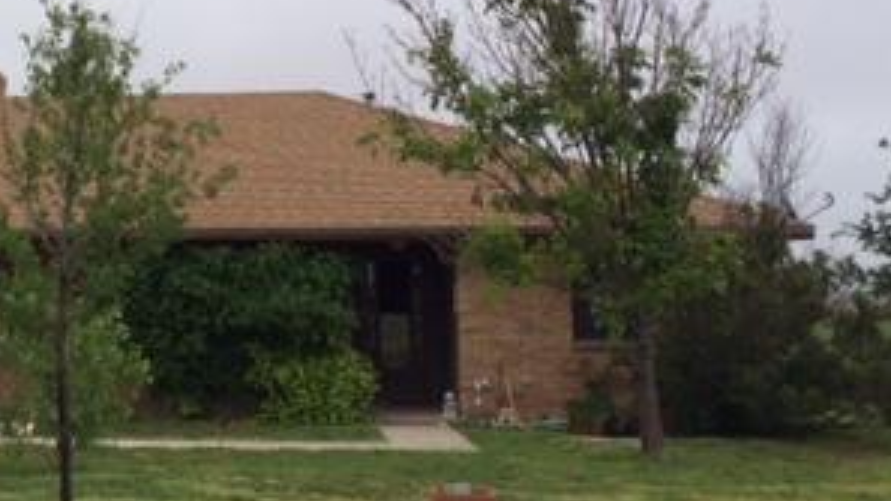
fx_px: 1606
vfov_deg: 17.6
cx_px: 87
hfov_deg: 29.7
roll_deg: +0.5
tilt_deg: +4.0
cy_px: 96
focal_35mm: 68
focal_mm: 4.15
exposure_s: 1/1520
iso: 32
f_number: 2.2
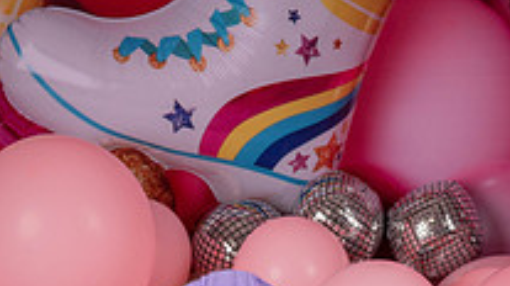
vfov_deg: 11.3
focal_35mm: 98
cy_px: 535
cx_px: 269
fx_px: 1324
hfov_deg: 21.8
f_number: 5
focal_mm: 43
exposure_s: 1/125
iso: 160
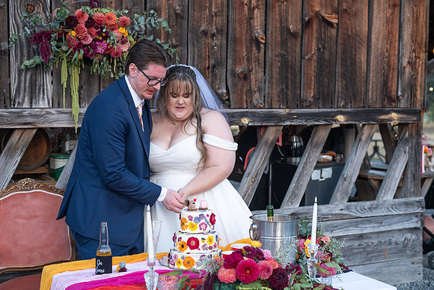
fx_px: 663
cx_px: 217
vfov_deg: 24.6
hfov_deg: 36.2
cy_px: 145
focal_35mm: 55
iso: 2000
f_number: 4
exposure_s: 1/800
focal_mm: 55
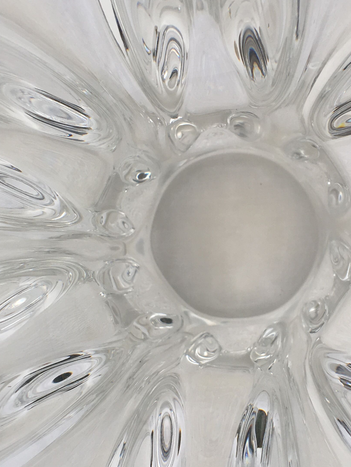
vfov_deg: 35.5
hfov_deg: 27.0
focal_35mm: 54
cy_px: 241
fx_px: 730
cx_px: 217
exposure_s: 1/320
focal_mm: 4.15
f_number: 2.2
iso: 25
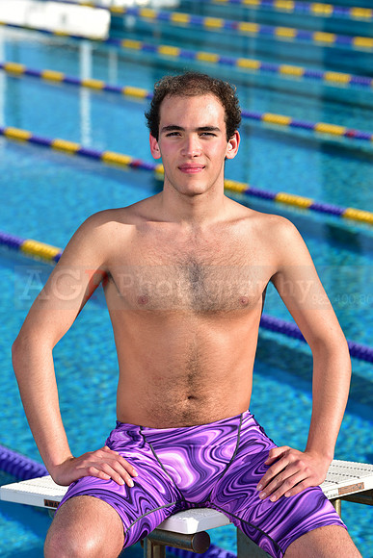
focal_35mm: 135
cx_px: 186
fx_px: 2097
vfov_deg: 15.2
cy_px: 279
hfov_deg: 10.2
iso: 64
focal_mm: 135
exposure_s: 1/250
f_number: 6.3
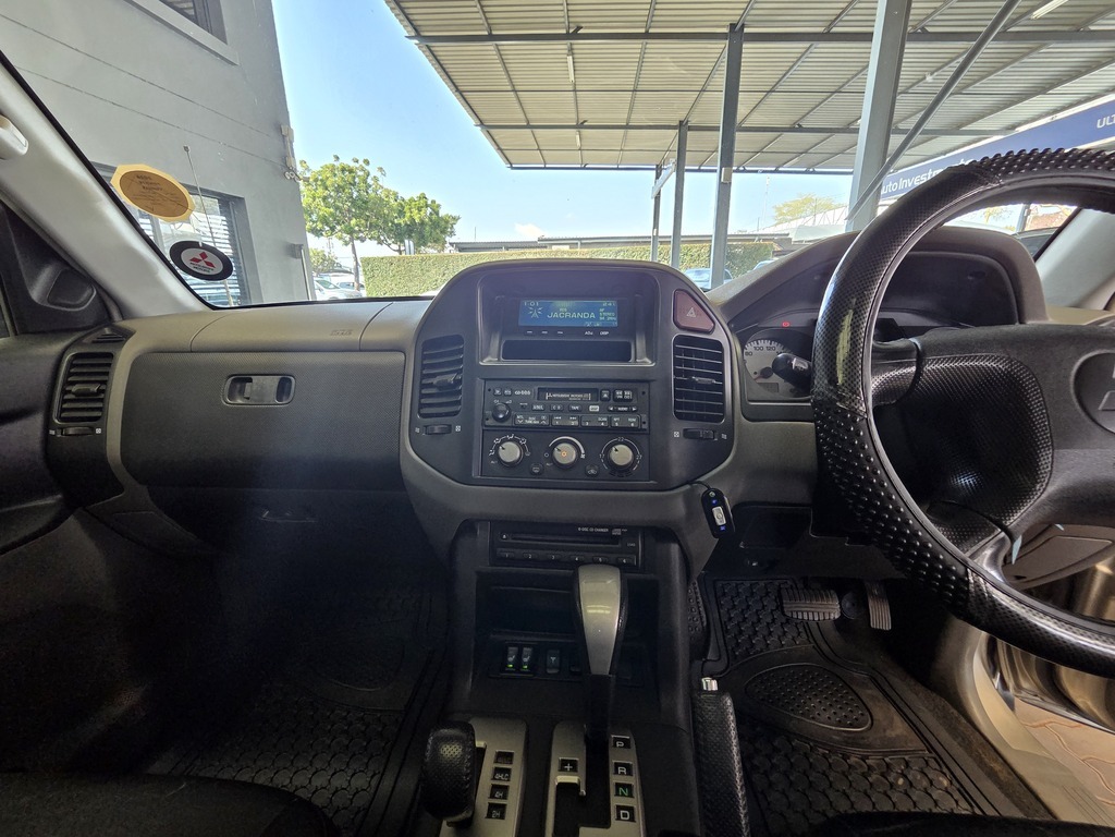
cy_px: 418
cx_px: 558
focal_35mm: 13
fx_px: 419
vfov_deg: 89.9
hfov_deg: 106.2
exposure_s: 1/100
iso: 250
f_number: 2.2
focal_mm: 2.2
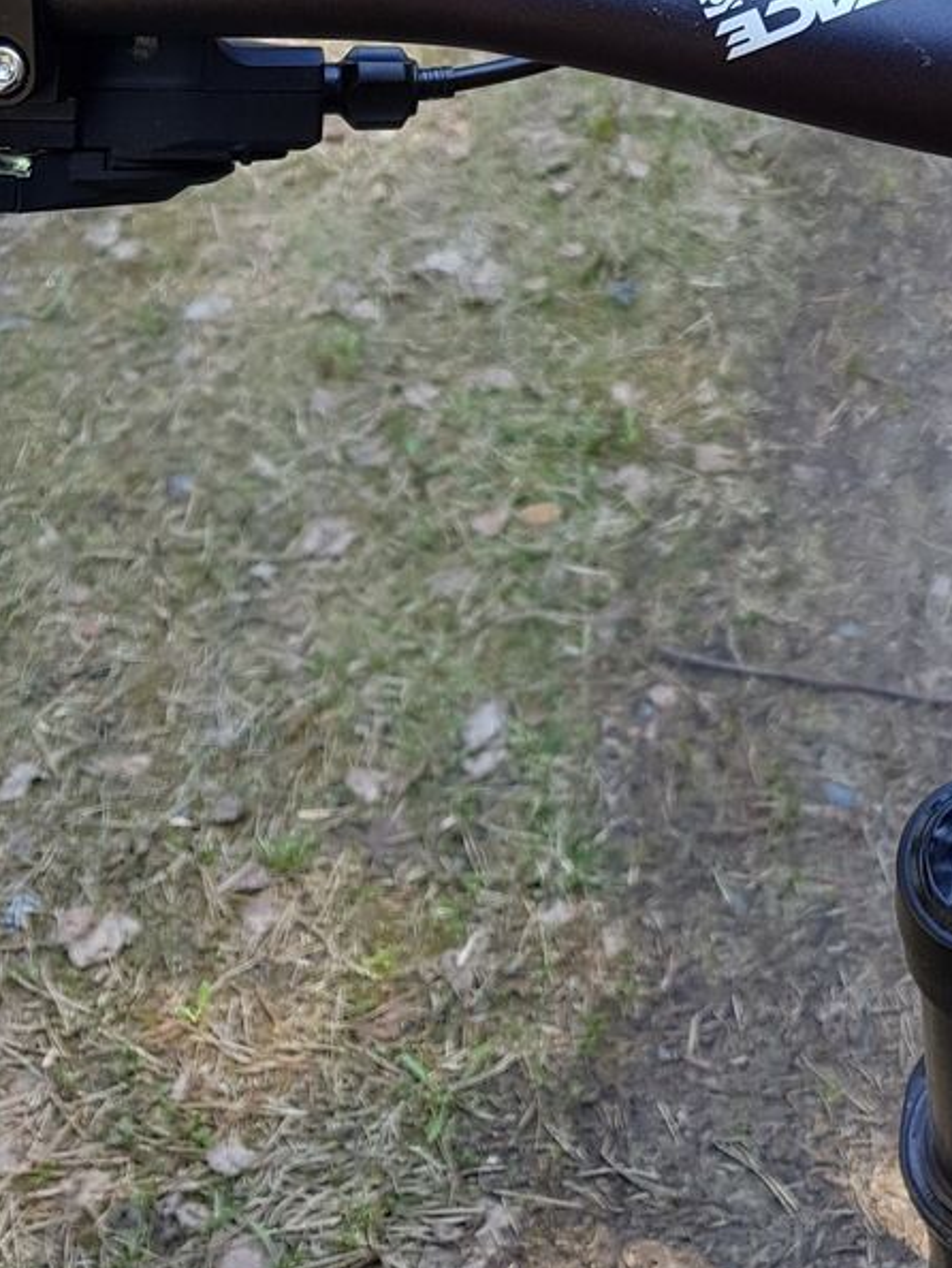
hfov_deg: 20.6
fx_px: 2565
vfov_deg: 26.3
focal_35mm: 70
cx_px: 832
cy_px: -2
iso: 40
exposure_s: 1/128
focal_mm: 4.2
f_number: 1.7
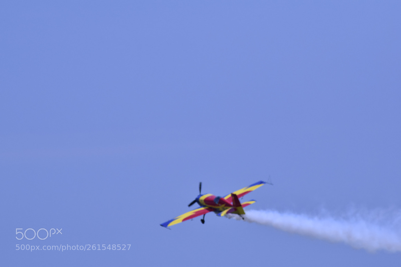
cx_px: 200
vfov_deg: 4.2
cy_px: 134
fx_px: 3675
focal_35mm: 330
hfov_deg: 6.2
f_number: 13
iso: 400
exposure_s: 1/2000
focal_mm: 220
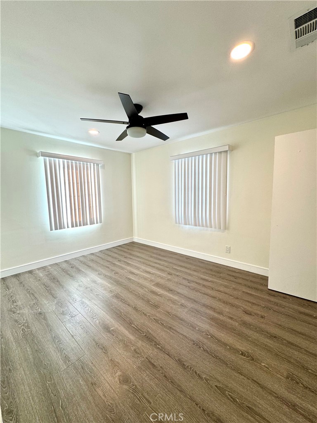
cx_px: 158
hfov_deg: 85.7
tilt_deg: -6.2
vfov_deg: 102.1
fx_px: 171
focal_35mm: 14
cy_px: 212
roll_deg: +1.4
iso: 100
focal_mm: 2.22
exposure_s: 1/120
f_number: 2.2
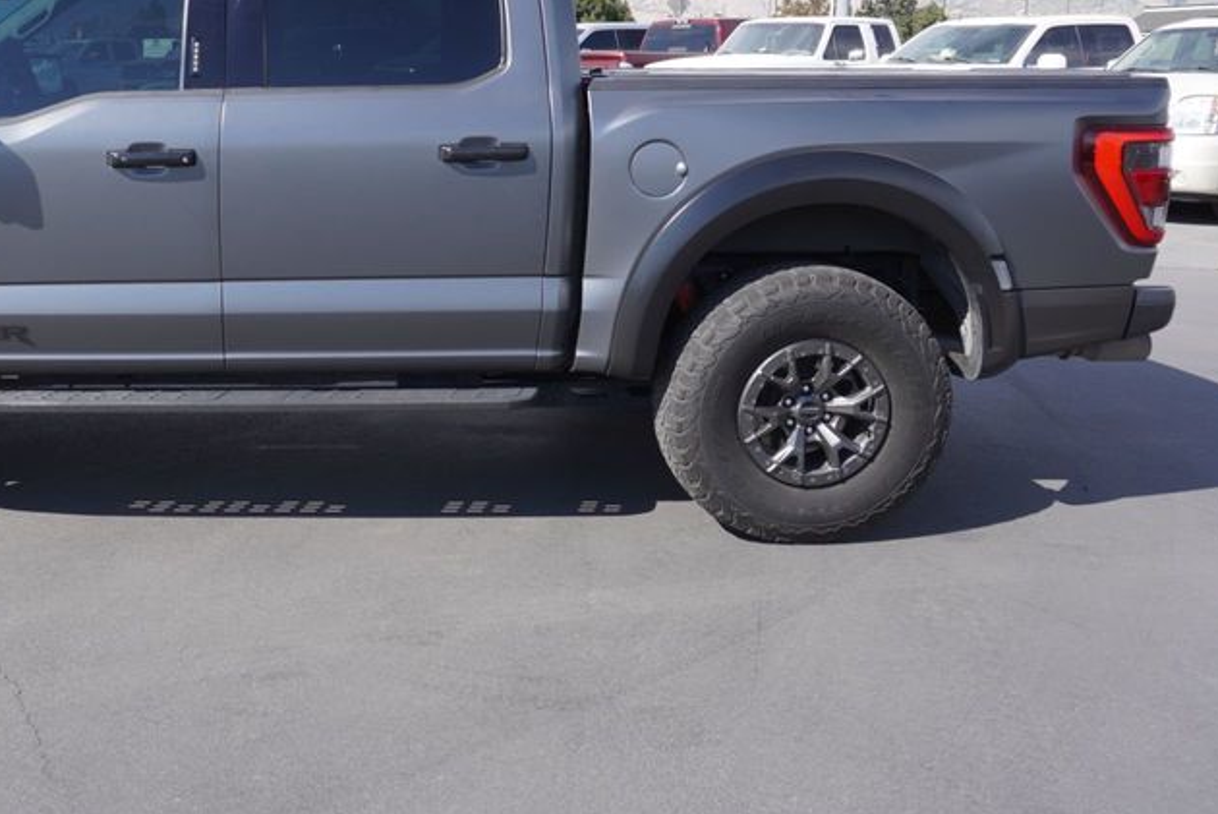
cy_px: 288
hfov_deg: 47.4
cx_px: 286
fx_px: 1320
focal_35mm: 39
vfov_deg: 34.0
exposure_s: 1/200
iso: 100
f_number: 6.3
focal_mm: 16
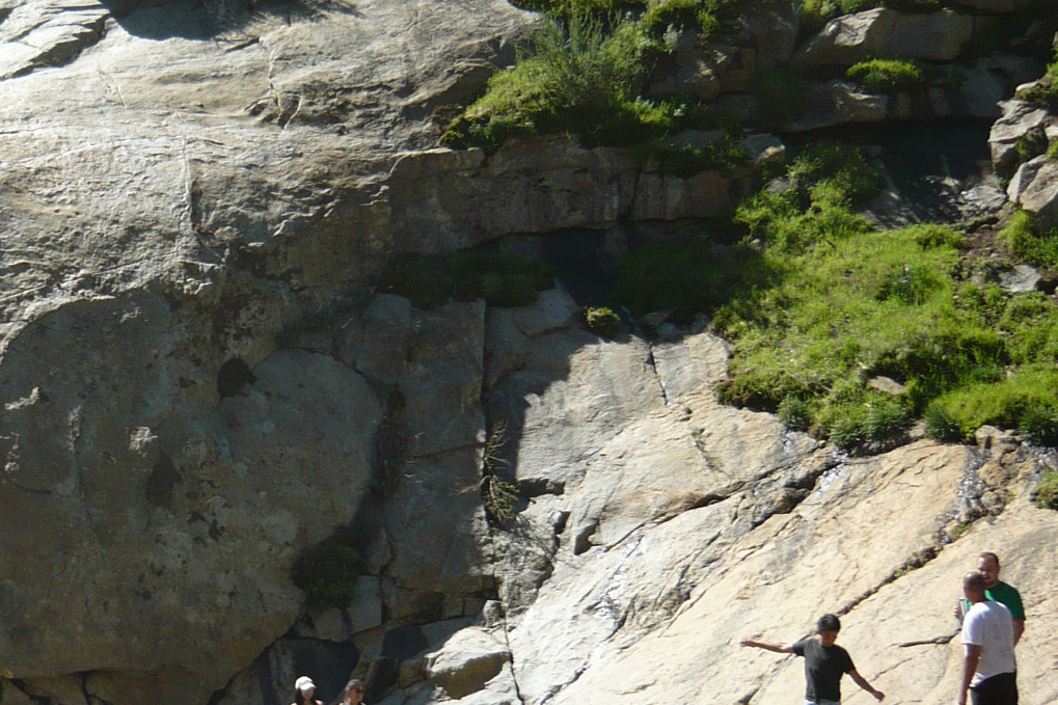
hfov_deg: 28.0
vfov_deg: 19.7
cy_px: 445
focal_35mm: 69
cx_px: 86
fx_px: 2027
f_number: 8
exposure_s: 1/160
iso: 100
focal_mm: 5.5
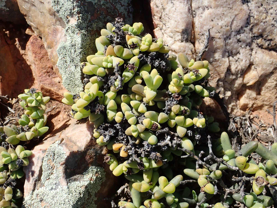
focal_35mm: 38
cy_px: 104
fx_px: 304
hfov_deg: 49.0
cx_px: 138
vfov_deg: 37.7
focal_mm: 6.86
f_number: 3.5
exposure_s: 1/640
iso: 100
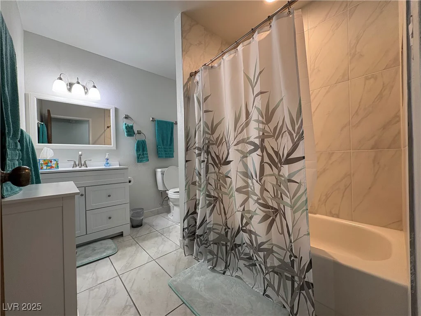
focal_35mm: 14
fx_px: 170
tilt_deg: +0.5
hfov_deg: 102.1
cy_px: 158
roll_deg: +1.2
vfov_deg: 85.7
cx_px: 210
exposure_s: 1/60
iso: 125
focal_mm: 2.22
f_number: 2.2
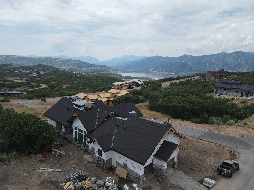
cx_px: 127
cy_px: 95
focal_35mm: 24
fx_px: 176
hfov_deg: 71.6
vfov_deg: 56.8
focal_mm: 4.5
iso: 100
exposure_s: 1/800
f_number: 2.8
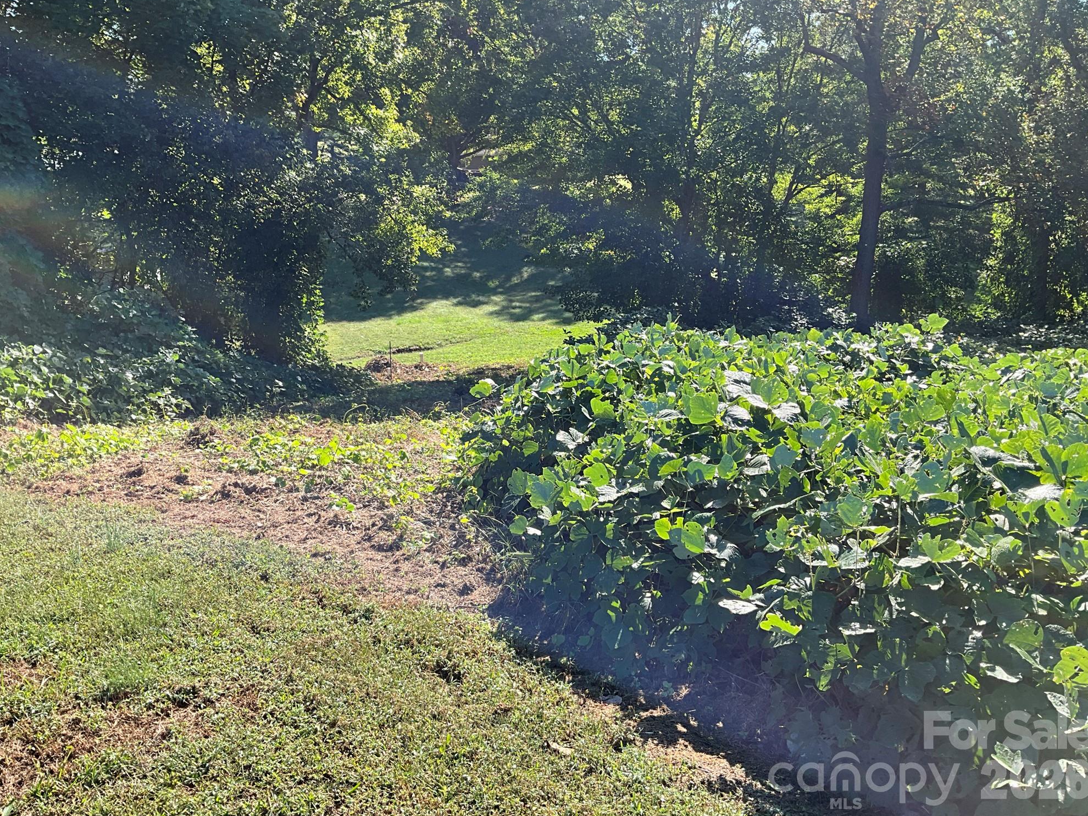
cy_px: 397
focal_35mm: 30
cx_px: 536
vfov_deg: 46.8
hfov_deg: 60.0
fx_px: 943
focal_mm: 3
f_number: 1.8
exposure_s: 1/599
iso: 25
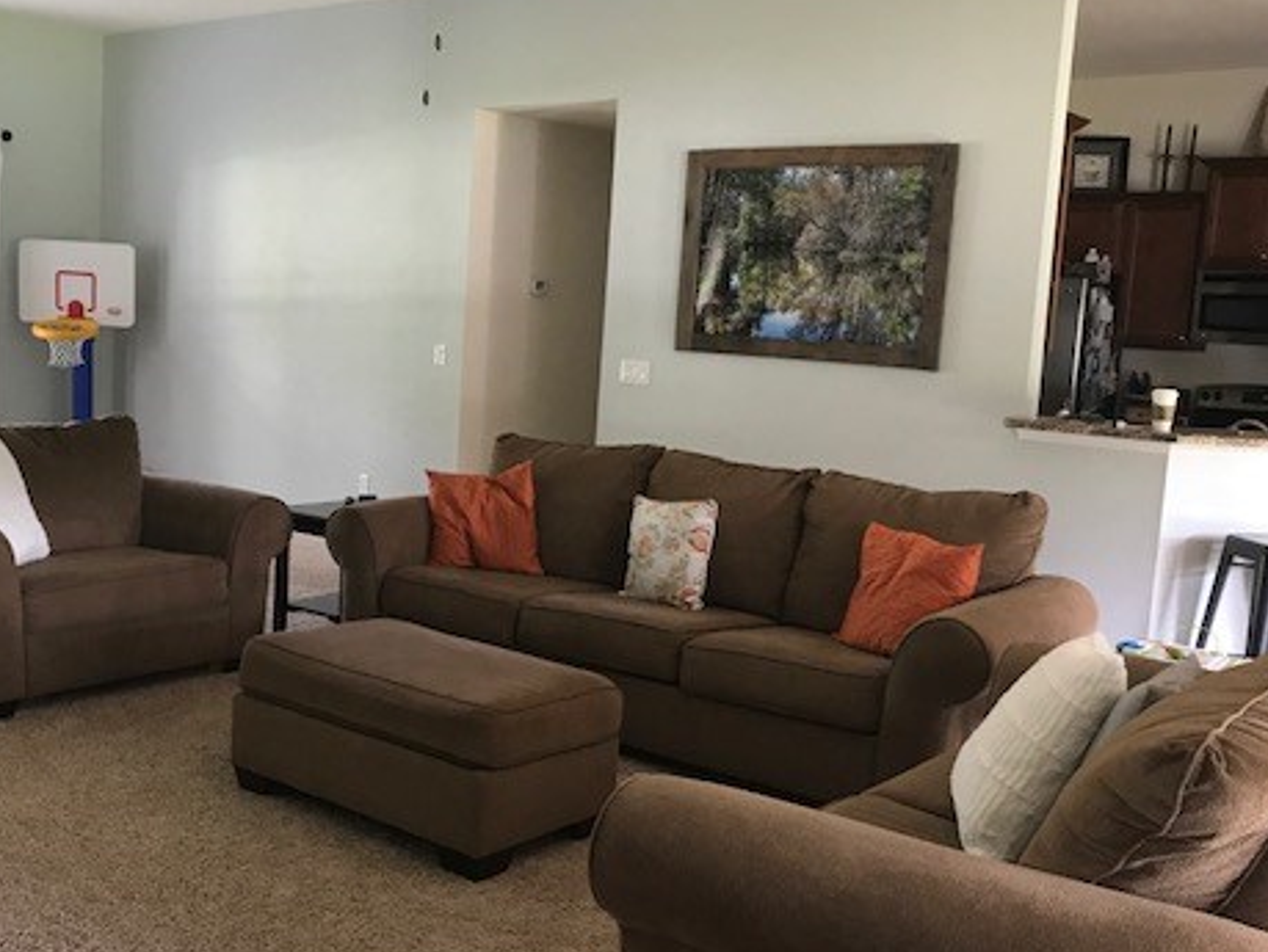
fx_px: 1430
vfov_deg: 36.9
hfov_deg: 47.5
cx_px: 497
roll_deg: -2.1
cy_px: 499
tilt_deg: -7.4
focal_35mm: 39
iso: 40
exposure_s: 1/15
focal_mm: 3.99
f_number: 1.8
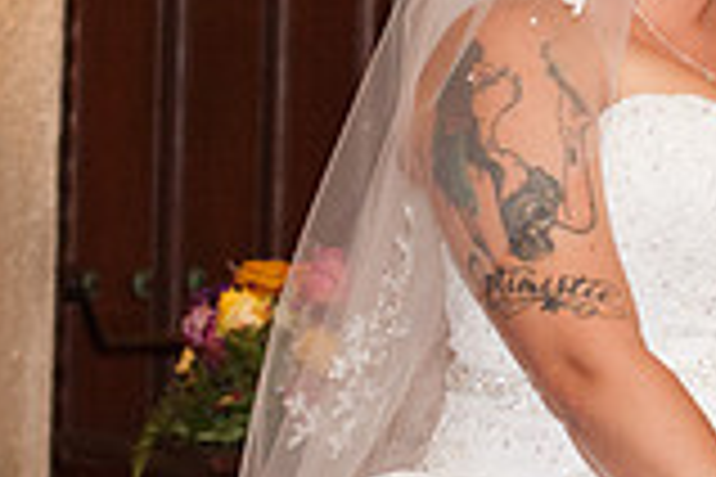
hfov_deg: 8.1
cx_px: 531
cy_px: 32
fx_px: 5071
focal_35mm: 255
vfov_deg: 5.4
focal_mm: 70
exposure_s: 1/100
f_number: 3.5
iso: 2500
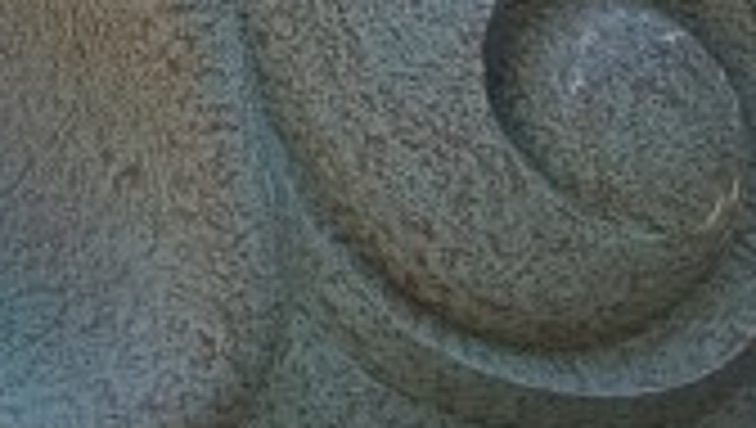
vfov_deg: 9.3
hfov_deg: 18.0
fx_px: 2128
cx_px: -378
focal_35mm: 106
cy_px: -811
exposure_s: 1/380
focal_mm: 1.66
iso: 50
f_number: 2.2
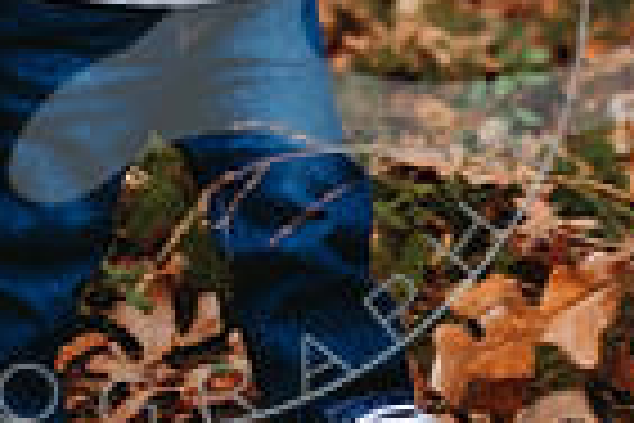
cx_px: 351
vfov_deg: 4.7
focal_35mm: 287
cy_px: -403
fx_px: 5054
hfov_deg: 7.2
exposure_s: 1/160
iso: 100
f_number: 2.8
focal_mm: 70
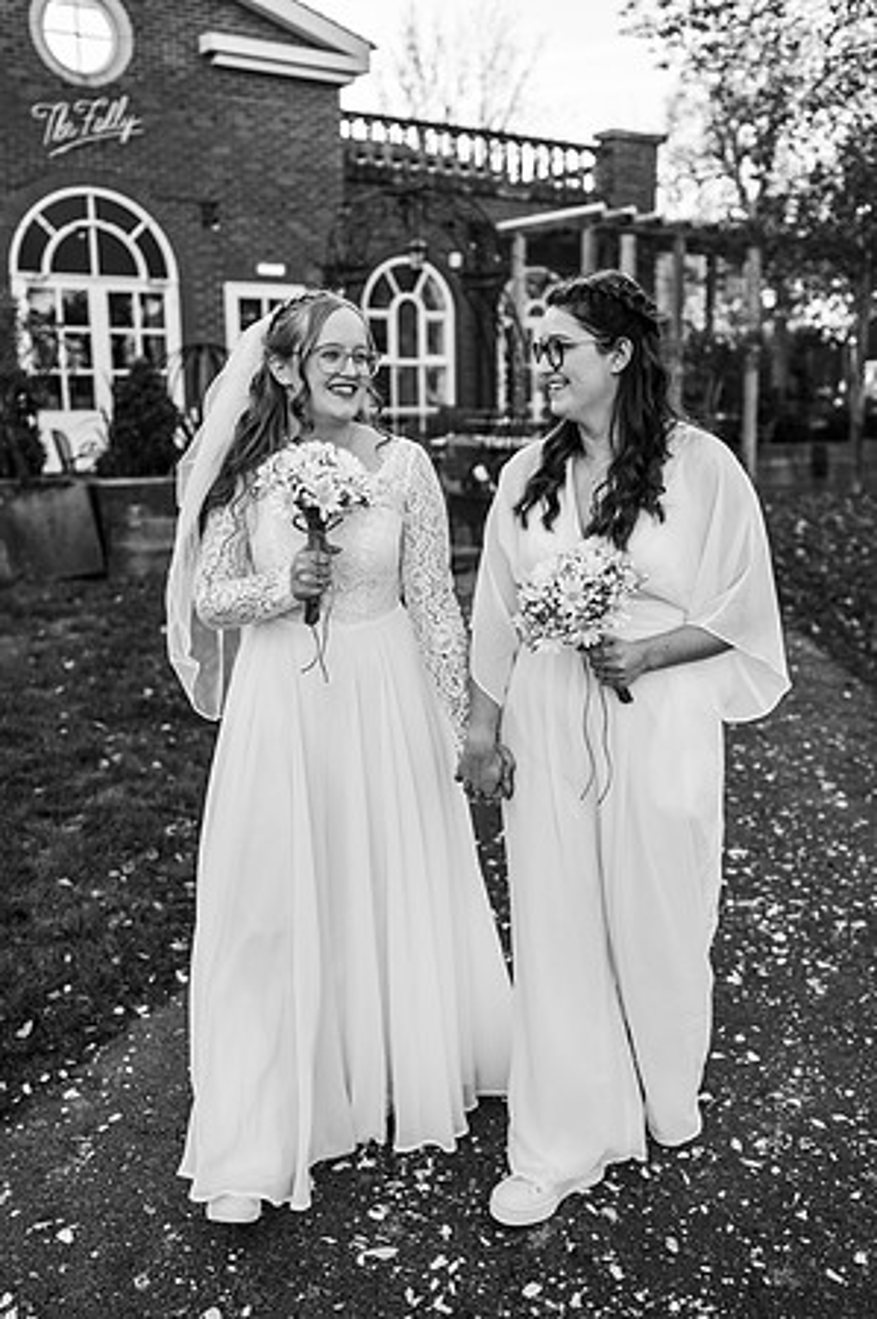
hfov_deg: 37.8
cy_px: 660
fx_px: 1282
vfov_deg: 54.5
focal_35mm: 35
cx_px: 438
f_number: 2.5
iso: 100
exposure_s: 1/800
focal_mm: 35
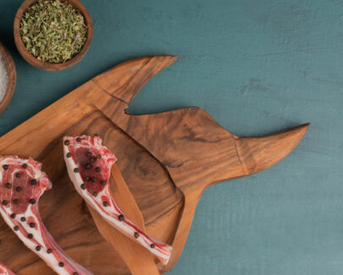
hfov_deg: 20.7
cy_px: 181
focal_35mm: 90
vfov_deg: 17.0
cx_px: 18
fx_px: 914
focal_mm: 50
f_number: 11
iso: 320
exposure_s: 1/125
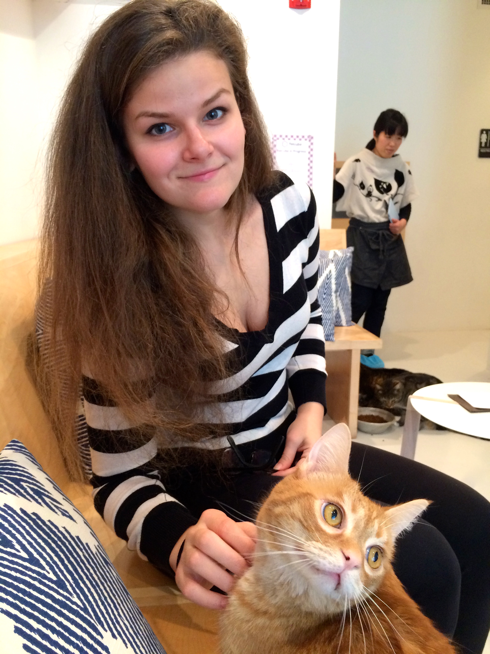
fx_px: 547
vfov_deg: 61.7
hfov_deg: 48.2
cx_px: 245
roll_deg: +0.9
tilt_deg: -13.2
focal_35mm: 29
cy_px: 327
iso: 160
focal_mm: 4.15
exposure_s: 1/30
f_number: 2.2
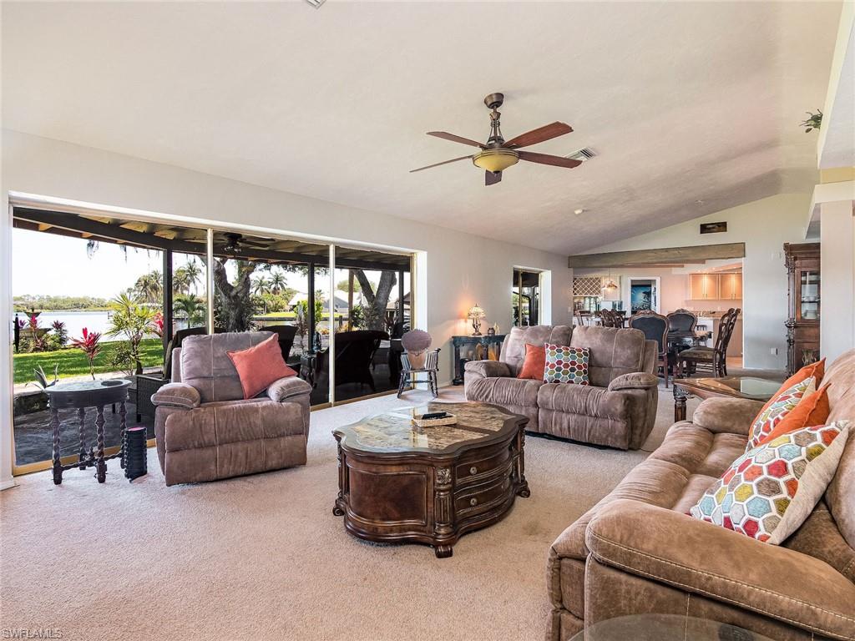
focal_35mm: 18
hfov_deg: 87.8
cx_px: 428
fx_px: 445
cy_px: 320
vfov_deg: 71.6
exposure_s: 1/320
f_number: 6.3
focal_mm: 9
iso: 200
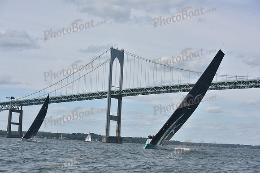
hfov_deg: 28.8
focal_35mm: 70
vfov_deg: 19.5
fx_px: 506
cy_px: 86
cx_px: 130
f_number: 8
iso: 320
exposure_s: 1/800
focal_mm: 70
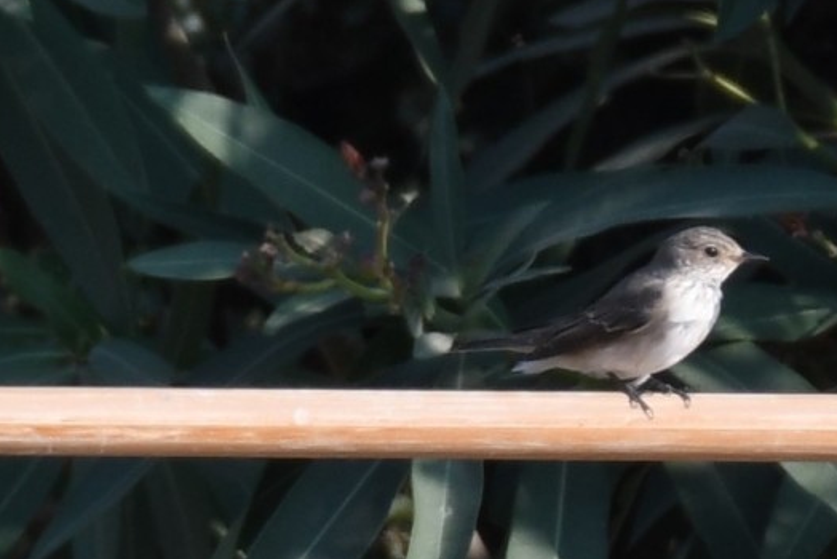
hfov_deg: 1.4
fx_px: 34963
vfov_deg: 0.9
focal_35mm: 1503
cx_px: 748
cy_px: 234
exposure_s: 1/250
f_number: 7.1
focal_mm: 500
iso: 160
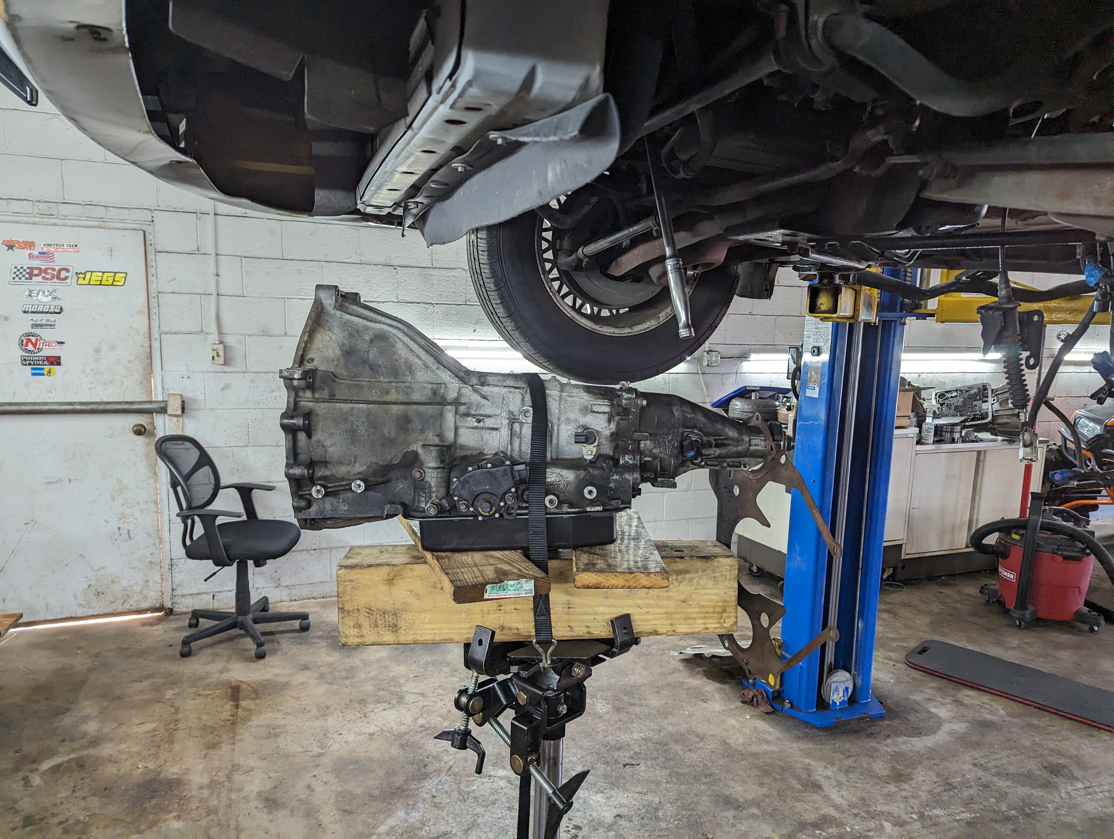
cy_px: 420
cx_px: 557
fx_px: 773
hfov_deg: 71.5
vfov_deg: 56.9
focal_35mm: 24
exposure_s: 1/120
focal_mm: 6.81
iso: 171
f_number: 1.85
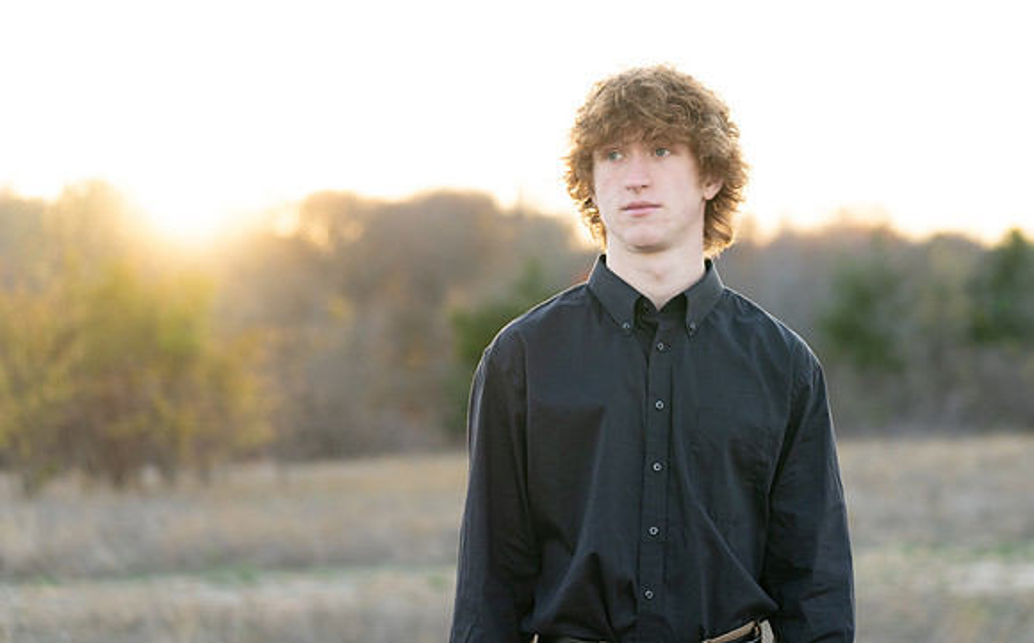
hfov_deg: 24.0
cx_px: 593
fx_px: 2428
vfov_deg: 15.1
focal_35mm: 86
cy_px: 249
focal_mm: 72
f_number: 2.8
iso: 400
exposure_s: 1/320
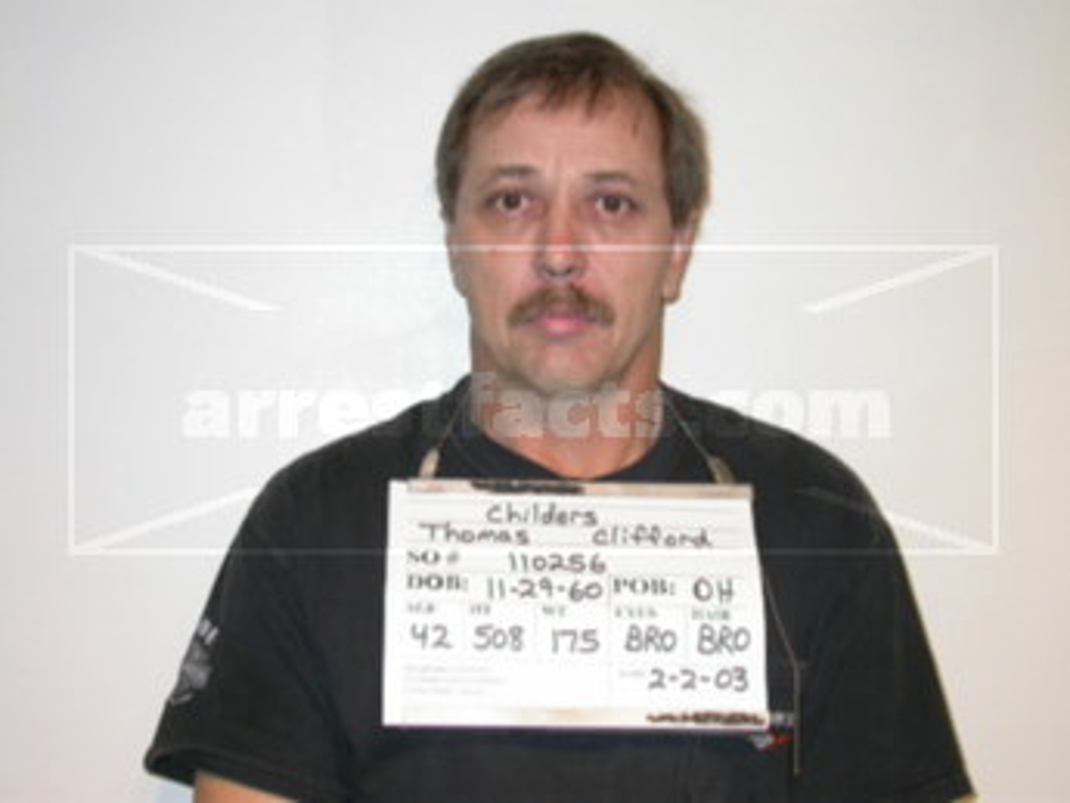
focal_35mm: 63
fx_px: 1948
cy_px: 402
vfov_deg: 23.3
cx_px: 535
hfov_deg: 30.7
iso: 100
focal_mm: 13.1
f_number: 3.1
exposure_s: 1/60.3
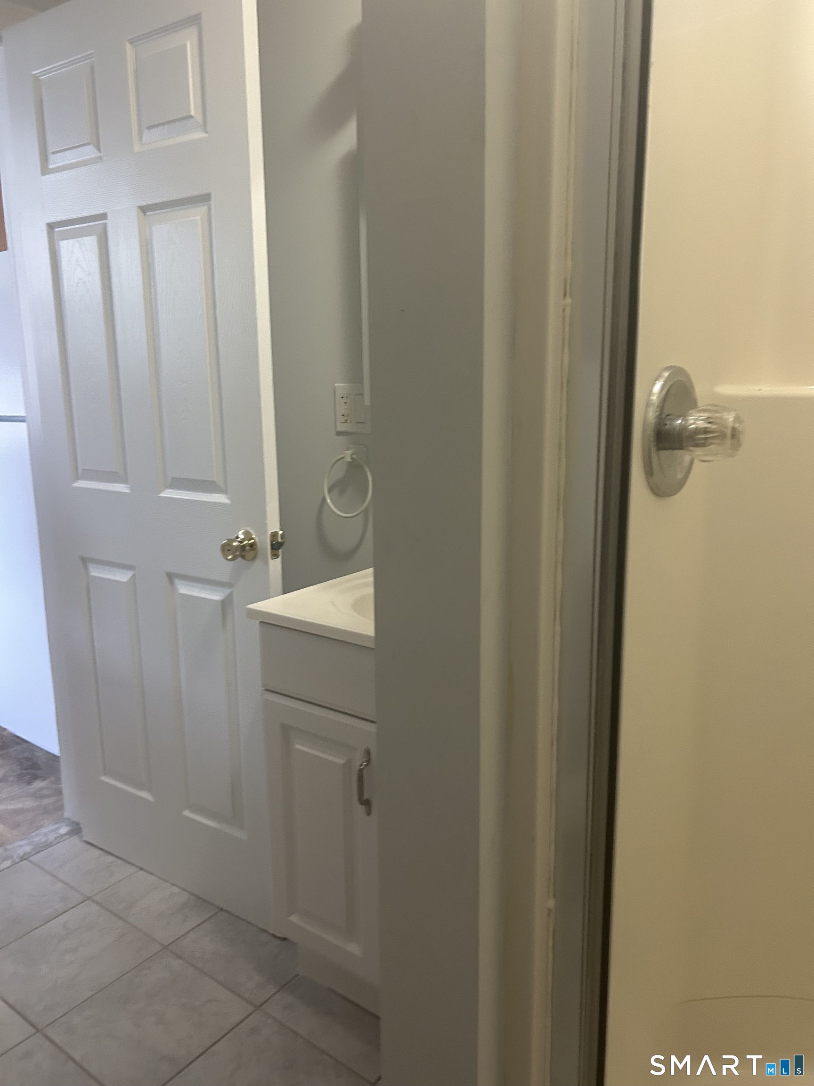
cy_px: 543
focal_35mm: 26
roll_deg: +0.9
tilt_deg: -11.7
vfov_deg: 67.3
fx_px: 815
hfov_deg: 53.1
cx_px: 407
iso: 320
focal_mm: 5.7
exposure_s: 1/60
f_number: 1.5
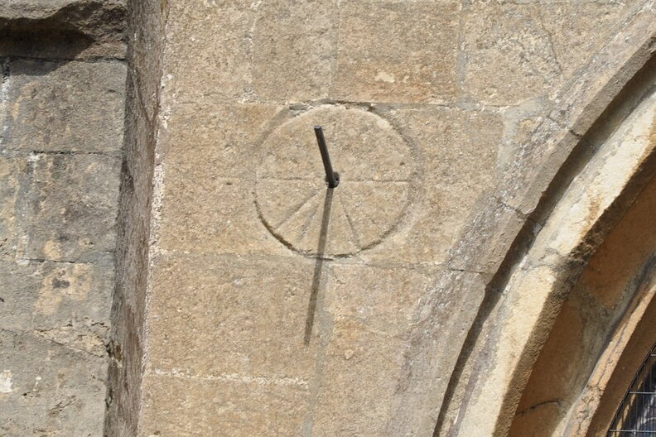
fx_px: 2323
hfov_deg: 16.1
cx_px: 328
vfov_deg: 10.8
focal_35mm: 128
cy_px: 218
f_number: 11
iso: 200
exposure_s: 1/160
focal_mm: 85
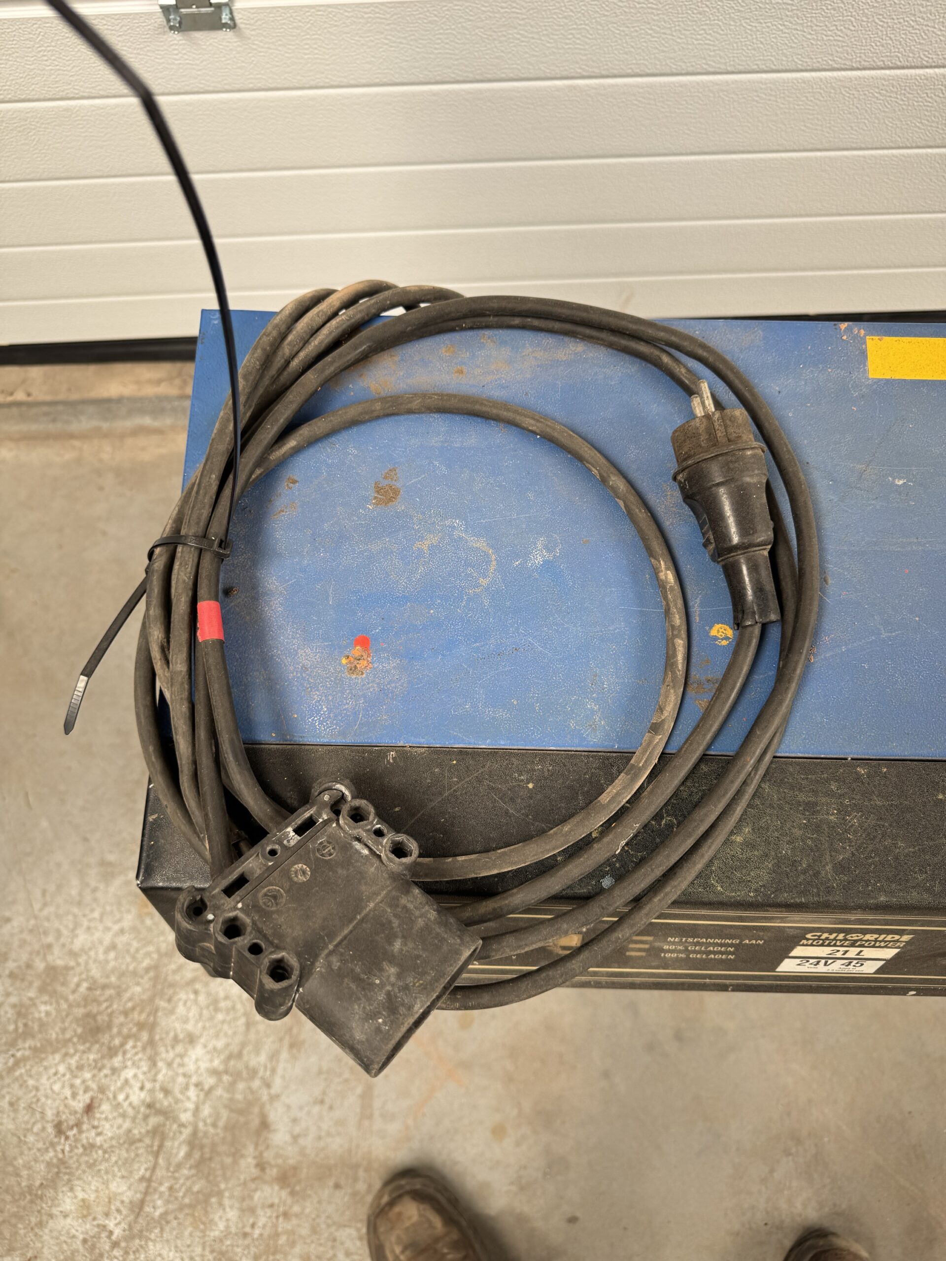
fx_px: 875
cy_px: 630
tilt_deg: -75.9
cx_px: 473
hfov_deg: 56.8
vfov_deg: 71.6
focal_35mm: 24
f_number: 1.78
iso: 80
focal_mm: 6.76
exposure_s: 1/121
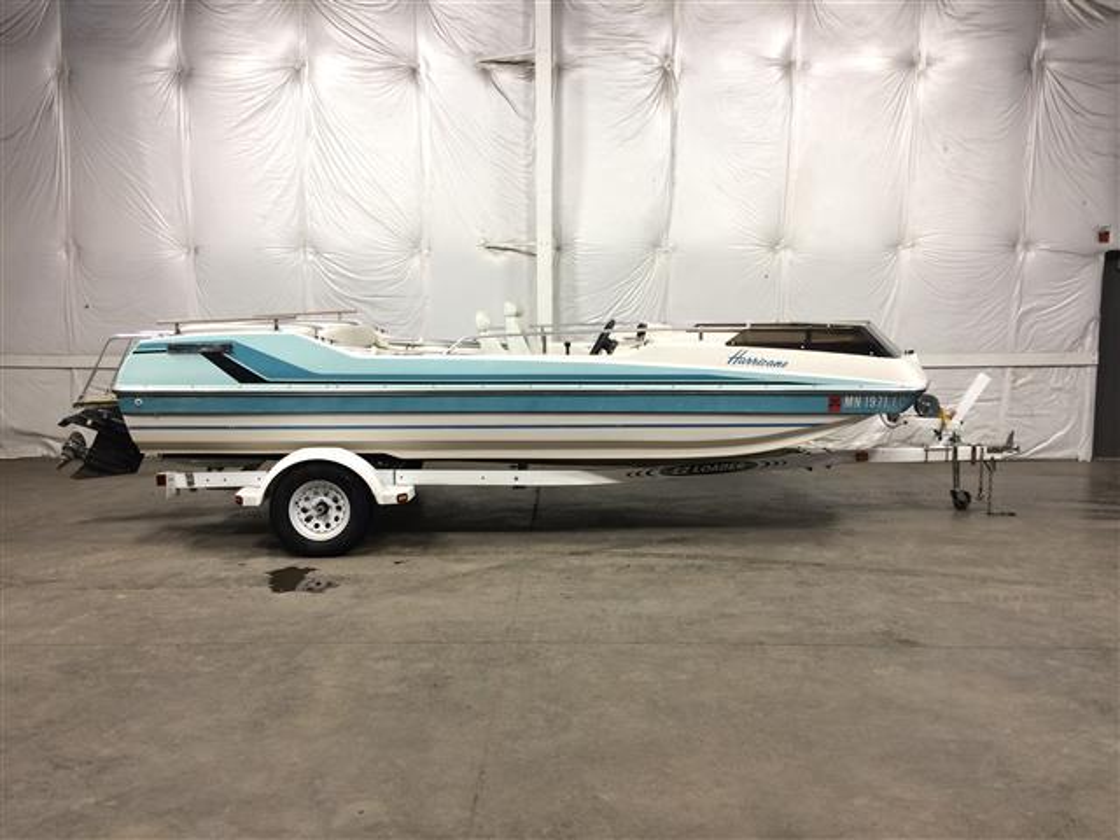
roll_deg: +2.1
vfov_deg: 48.2
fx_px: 938
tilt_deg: -7.4
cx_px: 560
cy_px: 420
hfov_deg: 61.7
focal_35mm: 29
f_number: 2.2
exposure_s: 1/30
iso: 50
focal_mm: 4.15
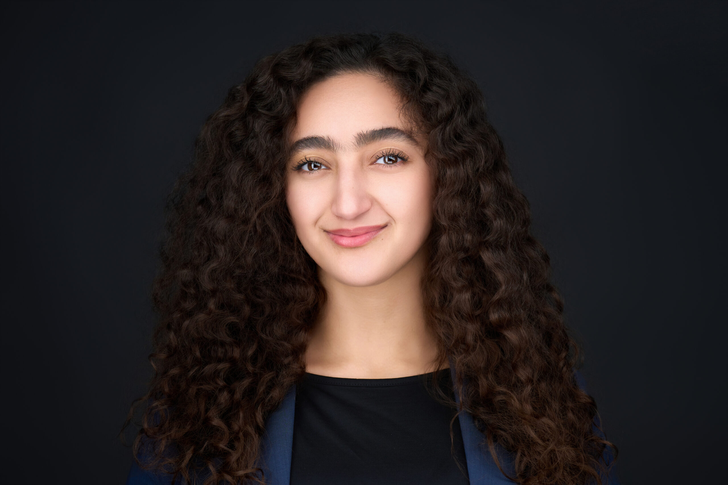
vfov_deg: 14.9
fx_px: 1860
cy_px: 242
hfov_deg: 22.1
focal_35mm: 92
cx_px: 364
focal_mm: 92
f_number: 4.5
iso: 640
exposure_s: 1/250
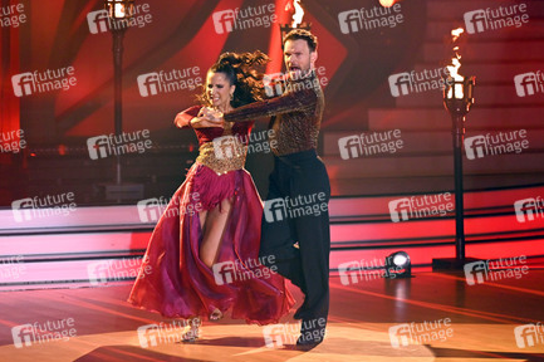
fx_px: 2597
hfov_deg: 12.0
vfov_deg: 8.0
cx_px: 262
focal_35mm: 172
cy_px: 176
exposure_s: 1/320
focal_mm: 165
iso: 1600
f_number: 4.5
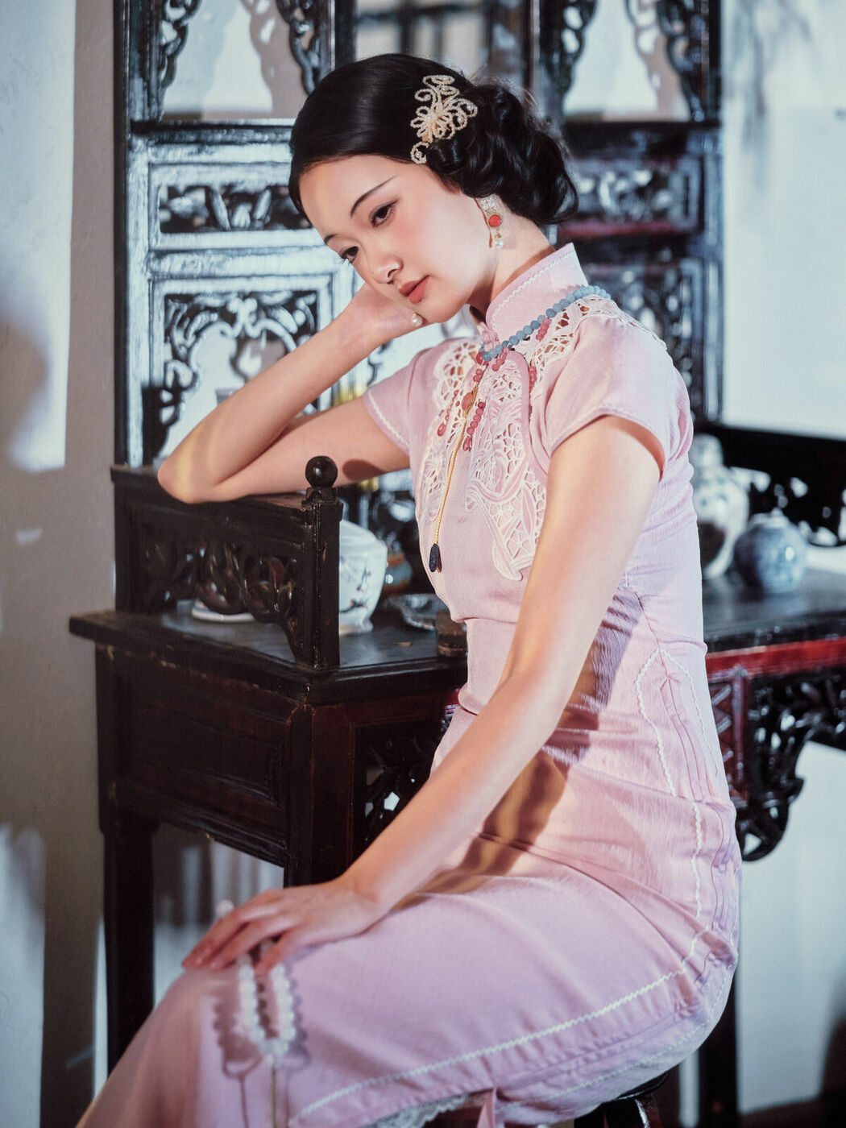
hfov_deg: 17.0
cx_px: 423
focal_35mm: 87
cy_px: 564
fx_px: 2835
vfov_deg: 22.5
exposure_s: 1/200
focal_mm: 110
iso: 640
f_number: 2
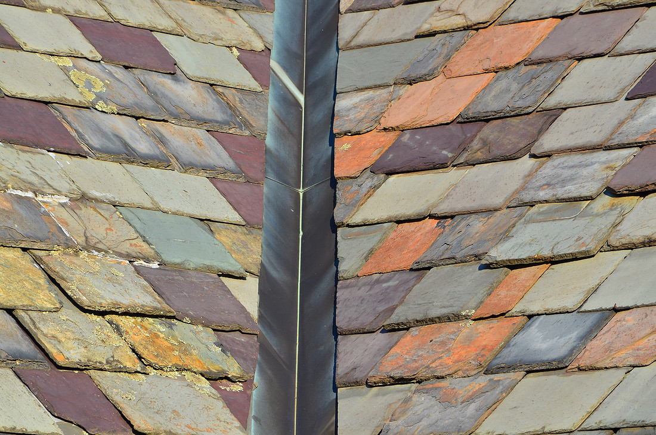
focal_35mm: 330
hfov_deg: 6.3
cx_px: 328
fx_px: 6002
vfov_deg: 4.1
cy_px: 218
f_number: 14
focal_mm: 220
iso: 100
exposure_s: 1/80
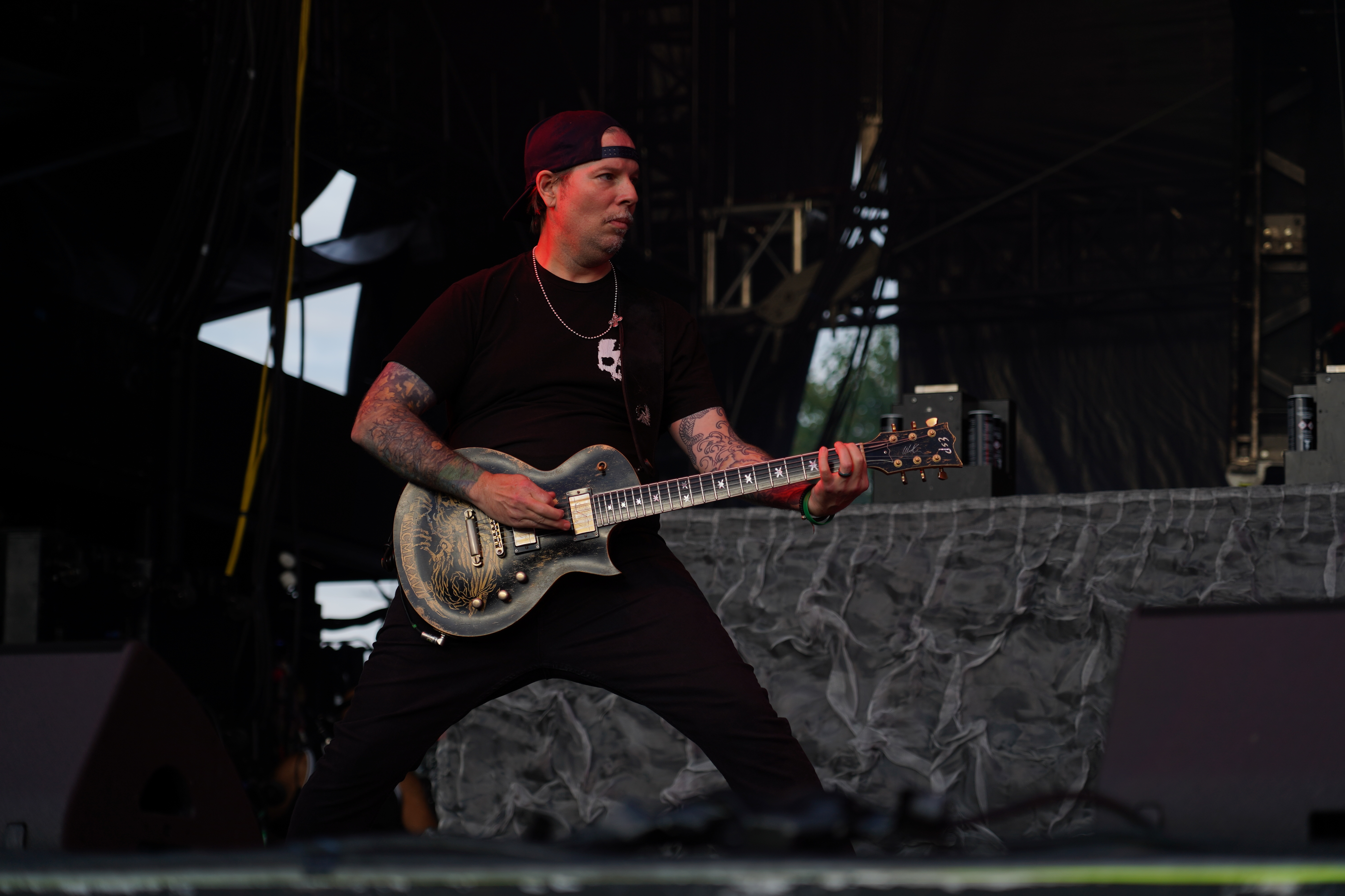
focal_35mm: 105
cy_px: 448
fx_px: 3923
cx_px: 672
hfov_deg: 19.5
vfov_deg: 13.0
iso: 100
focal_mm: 105
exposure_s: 1/125
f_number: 4
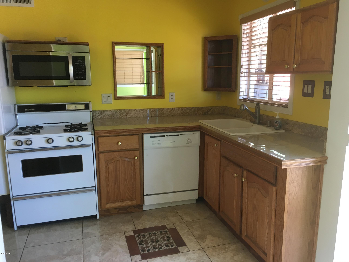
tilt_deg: -10.9
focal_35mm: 29
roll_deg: -1.1
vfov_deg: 48.2
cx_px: 174
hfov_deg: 61.7
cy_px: 131
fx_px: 292
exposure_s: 1/30
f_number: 2.2
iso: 25
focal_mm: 4.15
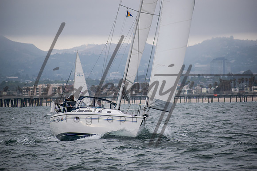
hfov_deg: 6.2
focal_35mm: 330
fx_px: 2356
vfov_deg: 4.2
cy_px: 86
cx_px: 128
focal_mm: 220
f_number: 5.6
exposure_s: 1/640
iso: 400
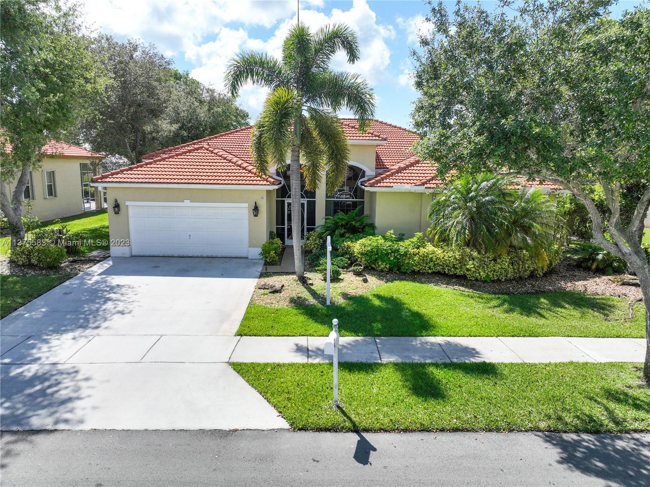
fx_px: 450
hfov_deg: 71.6
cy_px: 244
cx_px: 325
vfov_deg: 56.8
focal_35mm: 24
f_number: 2.8
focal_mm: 12.29
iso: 200
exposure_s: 1/3200
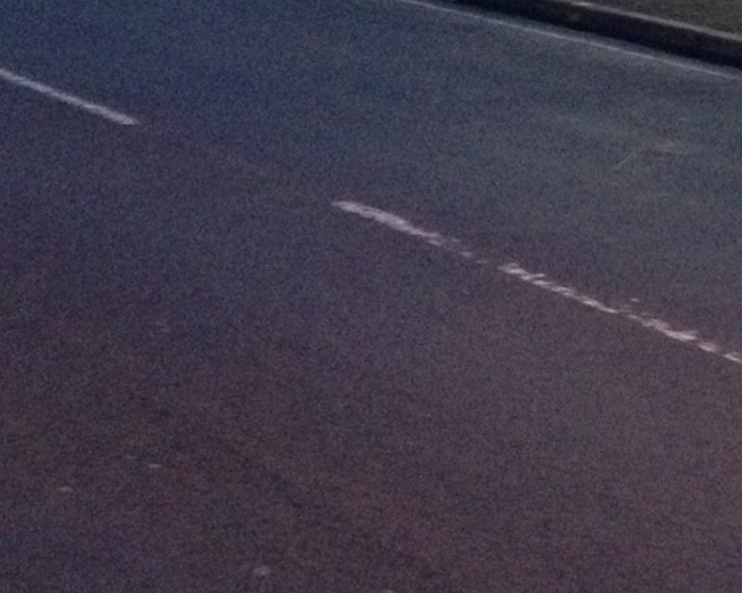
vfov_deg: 12.2
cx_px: 1055
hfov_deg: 15.0
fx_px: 2635
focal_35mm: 120
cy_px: -293
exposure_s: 1/15
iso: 500
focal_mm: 4.28
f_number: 2.4
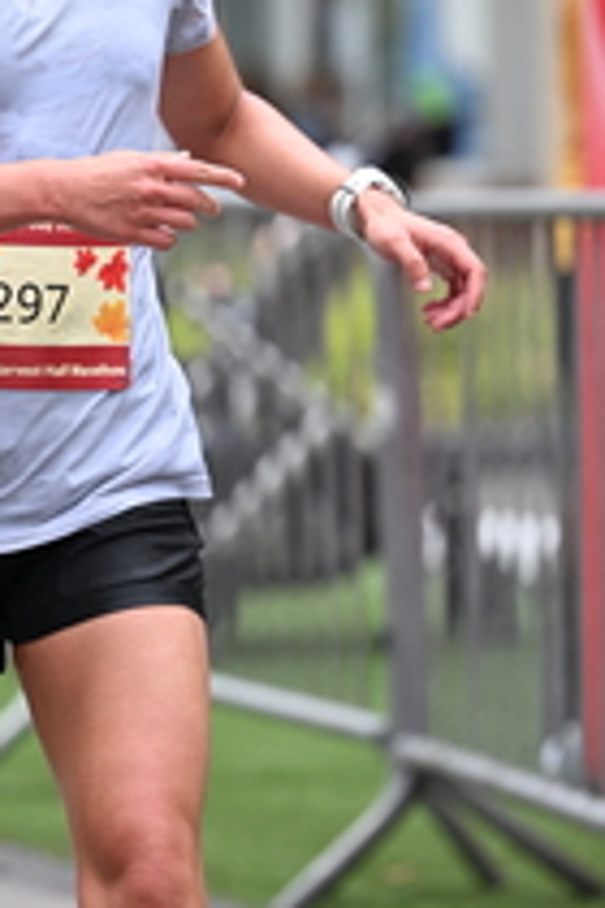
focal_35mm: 314
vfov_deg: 6.6
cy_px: 203
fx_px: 7915
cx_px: 149
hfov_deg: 4.4
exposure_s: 1/2500
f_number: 2.8
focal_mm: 120
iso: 1250
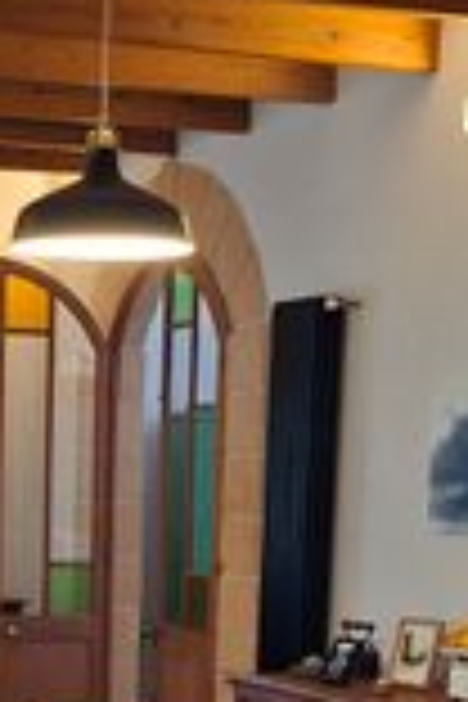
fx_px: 1794
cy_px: 724
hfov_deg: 14.7
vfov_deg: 21.3
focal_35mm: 92
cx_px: 32
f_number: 1.8
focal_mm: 5.54
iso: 400
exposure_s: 1/33
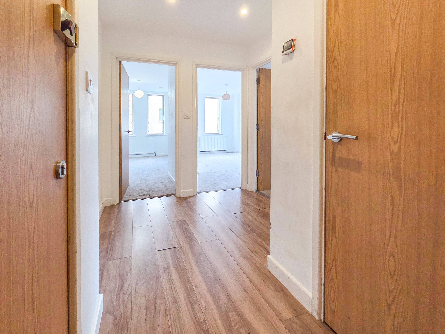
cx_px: 222
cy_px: 167
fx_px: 167
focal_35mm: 13
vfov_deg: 89.9
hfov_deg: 106.2
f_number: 2.2
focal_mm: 2.2
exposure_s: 1/50
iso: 400
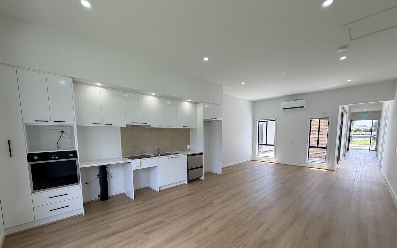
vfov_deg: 73.9
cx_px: 198
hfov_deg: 101.5
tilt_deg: -5.5
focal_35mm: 15
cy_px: 150
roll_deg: +1.1
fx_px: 162
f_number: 2.2
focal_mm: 2.22
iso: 25
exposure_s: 1/100
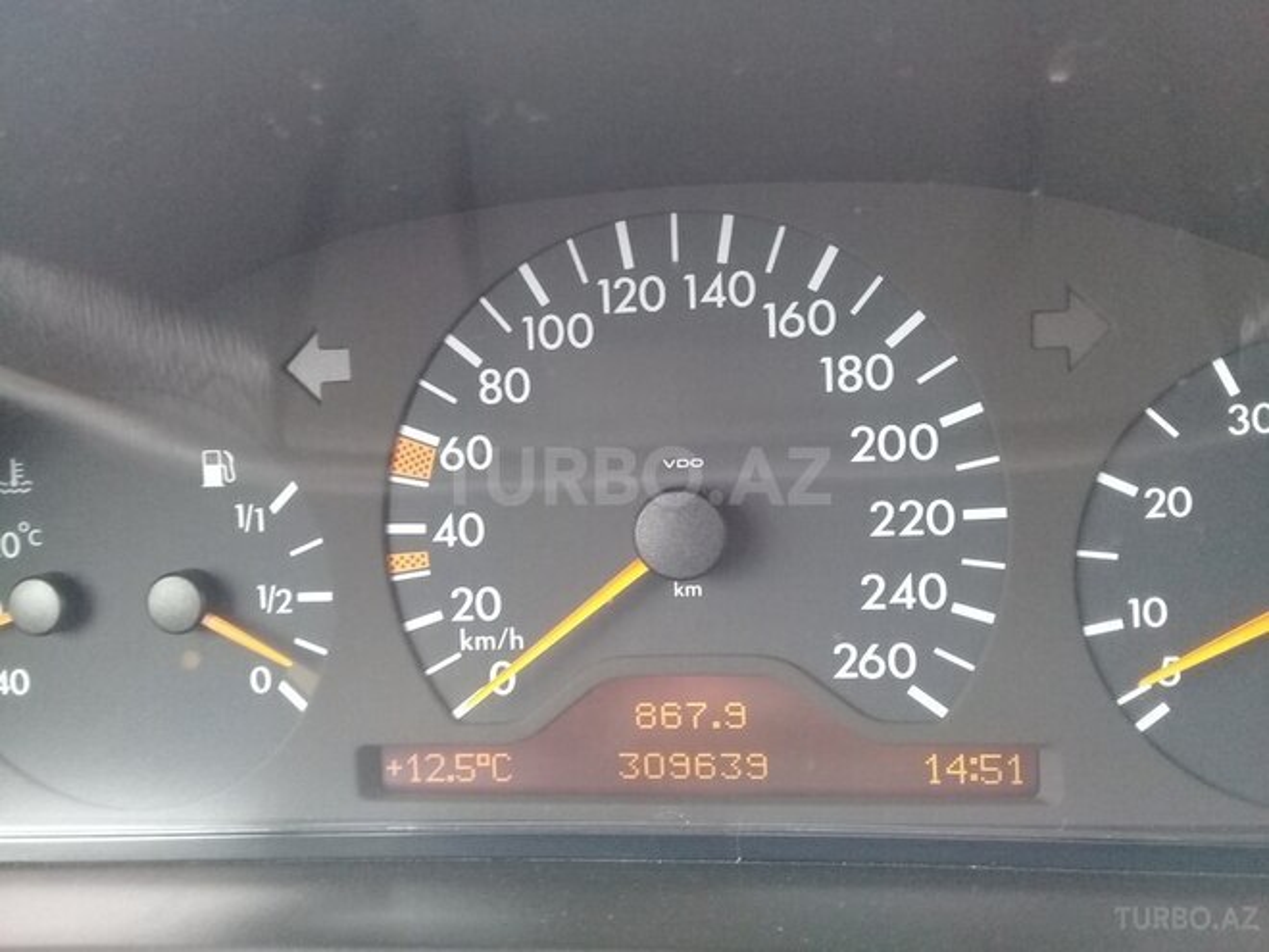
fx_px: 1136
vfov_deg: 45.4
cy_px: 476
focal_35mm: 31
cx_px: 634
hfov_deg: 58.4
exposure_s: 1/33
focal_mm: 3.3
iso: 200
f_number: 2.2
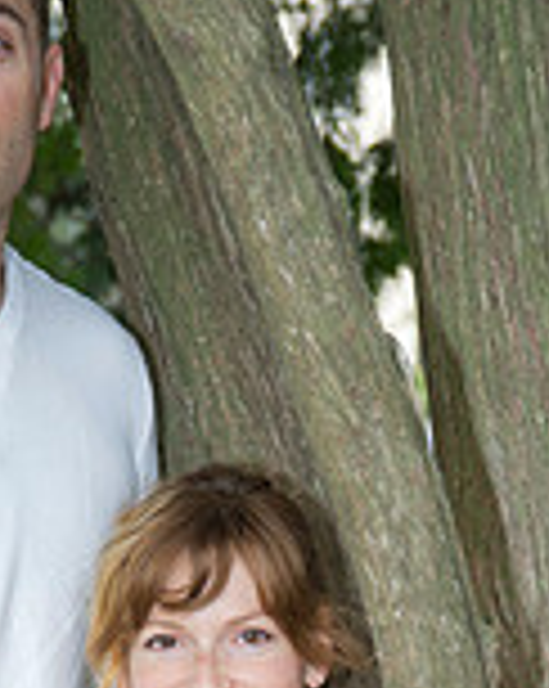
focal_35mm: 160
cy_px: 836
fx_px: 3256
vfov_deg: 11.8
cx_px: 290
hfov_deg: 9.6
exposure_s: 1/250
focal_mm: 58
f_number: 4.5
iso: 320
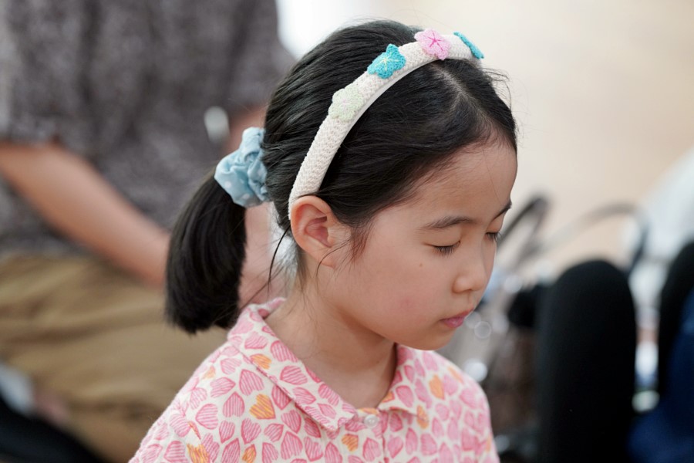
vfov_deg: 8.9
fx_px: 2969
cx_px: 347
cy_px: 232
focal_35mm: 154
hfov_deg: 13.3
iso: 1600
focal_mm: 154
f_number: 4
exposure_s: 1/160
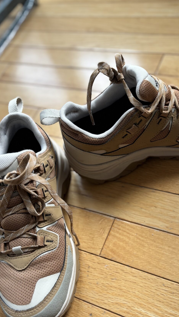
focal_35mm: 35
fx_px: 295
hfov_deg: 33.6
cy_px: 185
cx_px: 110
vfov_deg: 56.3
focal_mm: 5.96
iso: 64
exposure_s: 1/121
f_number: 1.6
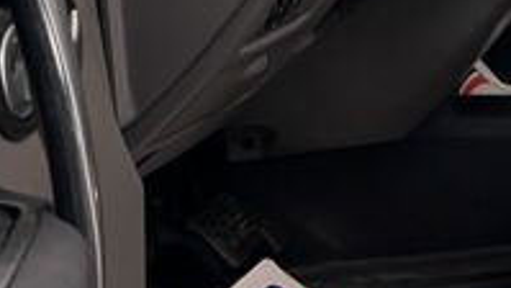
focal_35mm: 114
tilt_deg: -3.6
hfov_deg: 17.1
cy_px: -270
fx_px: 1545
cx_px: 758
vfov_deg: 9.9
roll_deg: -0.3
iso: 160
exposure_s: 1/50
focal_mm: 5.7
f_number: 1.5
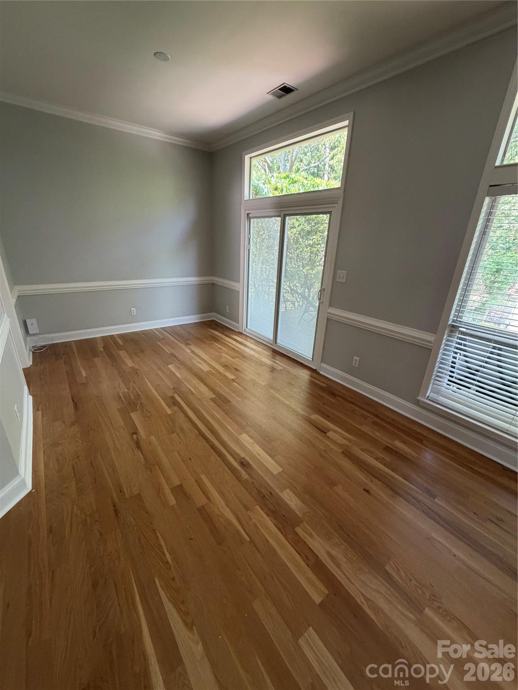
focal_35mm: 14
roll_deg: -2.4
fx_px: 279
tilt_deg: -20.4
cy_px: 345
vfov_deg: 102.1
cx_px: 259
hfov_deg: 85.7
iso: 320
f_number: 2.2
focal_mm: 2.22
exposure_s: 1/110
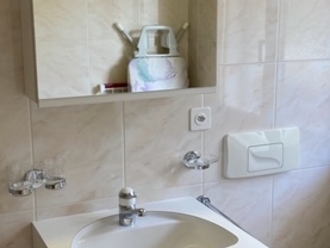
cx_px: 170
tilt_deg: -12.8
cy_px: 123
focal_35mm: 60
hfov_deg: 32.2
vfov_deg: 24.4
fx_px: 572
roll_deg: +1.3
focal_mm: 4.25
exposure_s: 1/100
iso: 50
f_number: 1.8
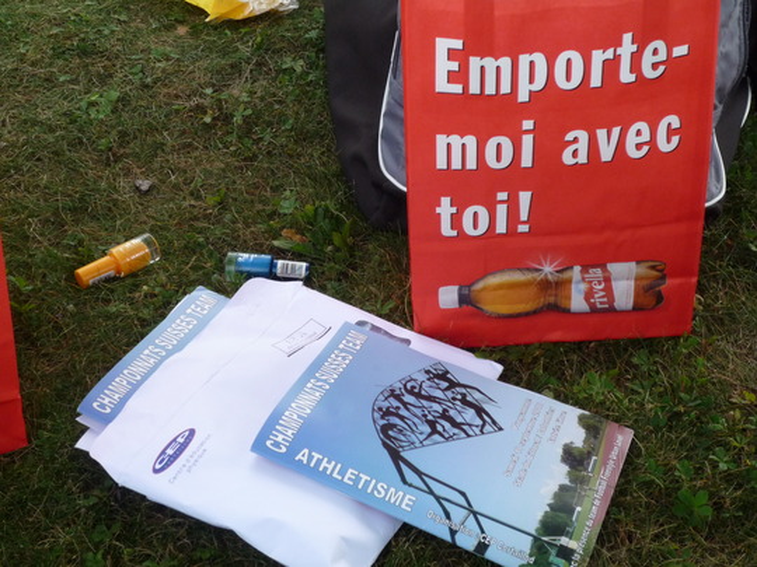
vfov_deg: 26.1
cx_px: 378
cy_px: 284
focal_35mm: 56
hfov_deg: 34.3
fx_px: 1225
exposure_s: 1/500
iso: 250
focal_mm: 9.9
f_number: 4.5
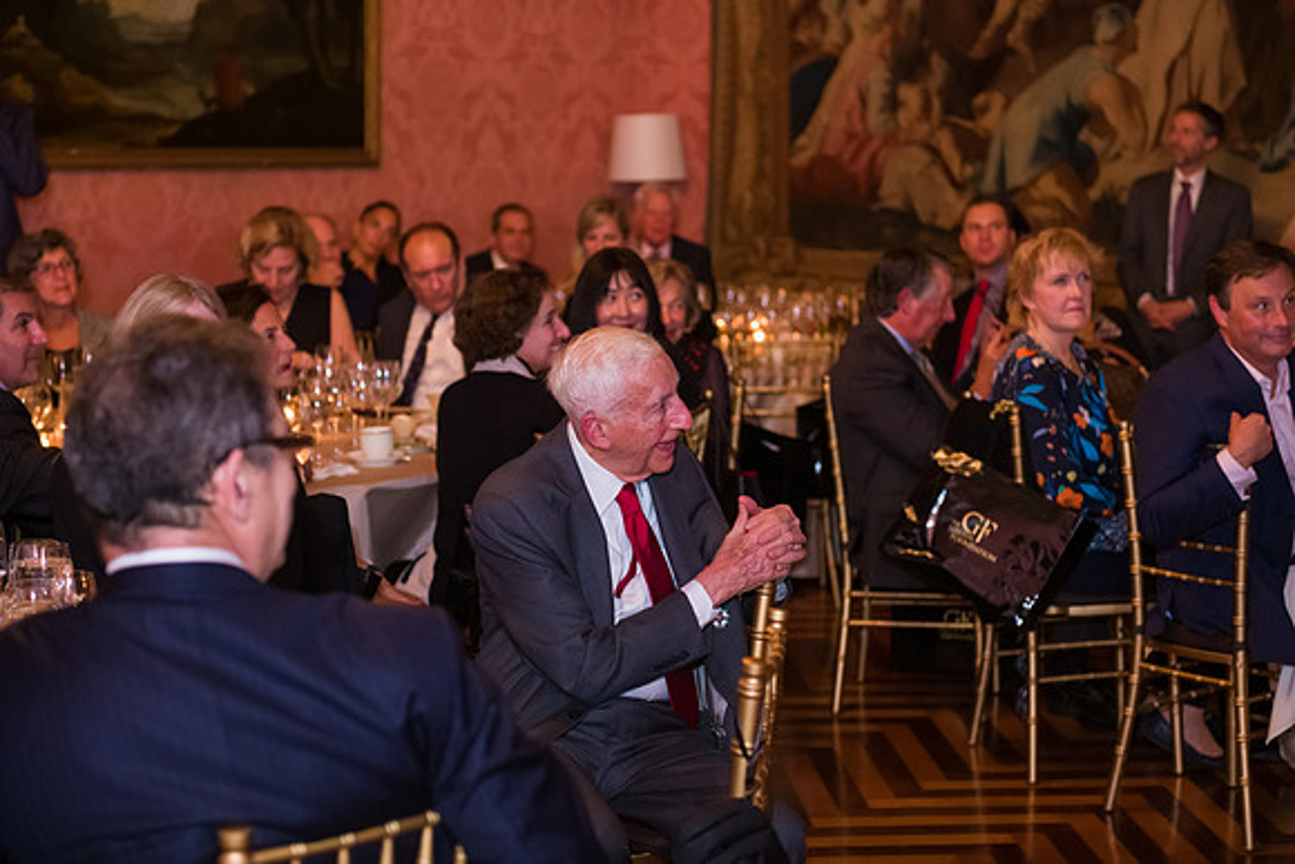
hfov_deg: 28.8
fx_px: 2519
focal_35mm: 70
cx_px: 648
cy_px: 432
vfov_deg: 19.5
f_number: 3.2
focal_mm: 70
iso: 3200
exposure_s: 1/100
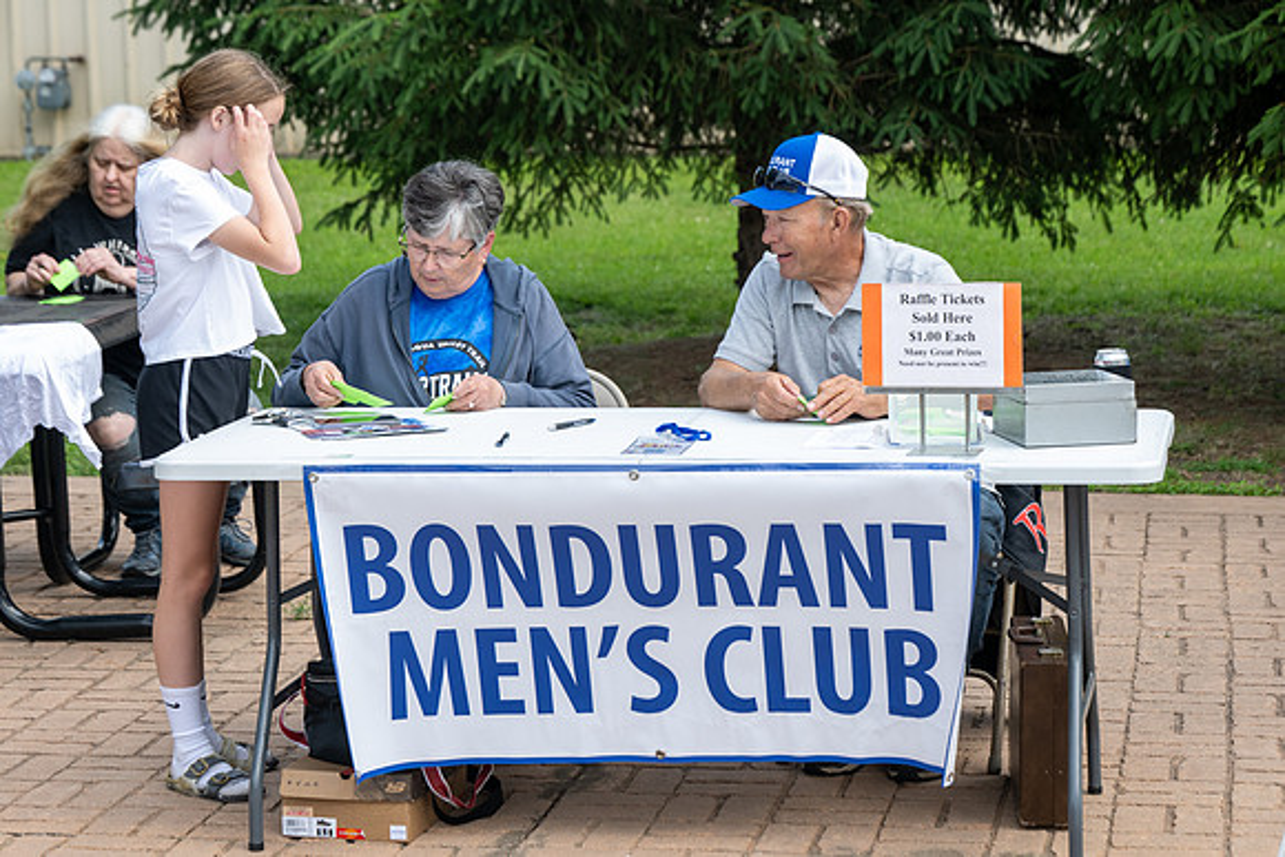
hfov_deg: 22.0
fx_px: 3311
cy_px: 301
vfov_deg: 14.7
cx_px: 627
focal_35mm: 93
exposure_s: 1/250
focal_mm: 70
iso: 320
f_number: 5
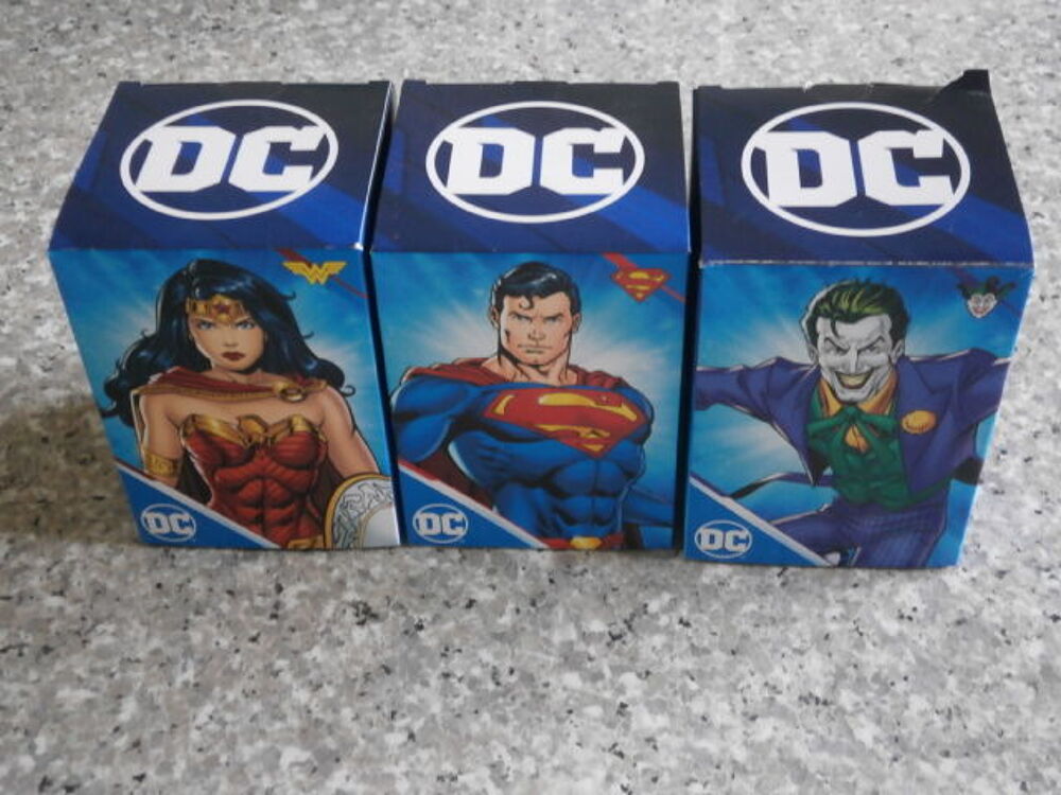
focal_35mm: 47
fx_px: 1441
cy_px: 398
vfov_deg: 30.9
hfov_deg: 40.4
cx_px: 530
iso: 200
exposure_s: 1/8
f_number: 3.4
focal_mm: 8.3
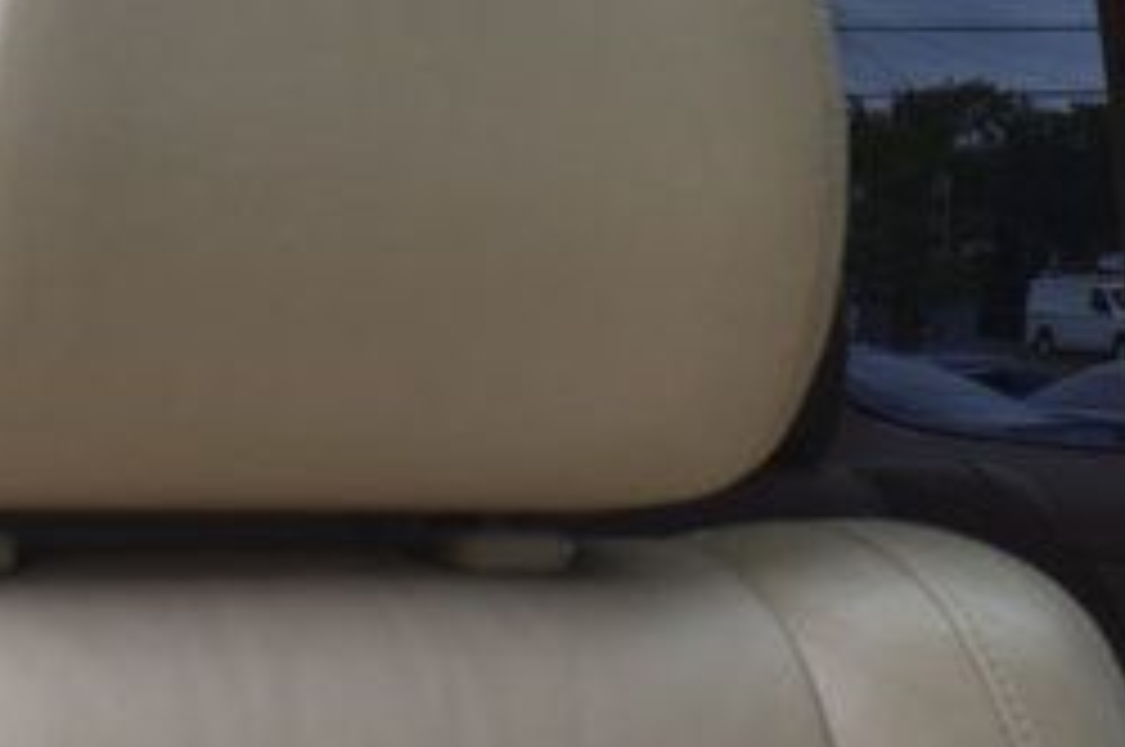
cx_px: 1062
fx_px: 3839
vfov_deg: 11.1
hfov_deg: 16.4
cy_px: 274
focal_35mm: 123
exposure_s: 1/60
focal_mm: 20
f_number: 8
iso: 400
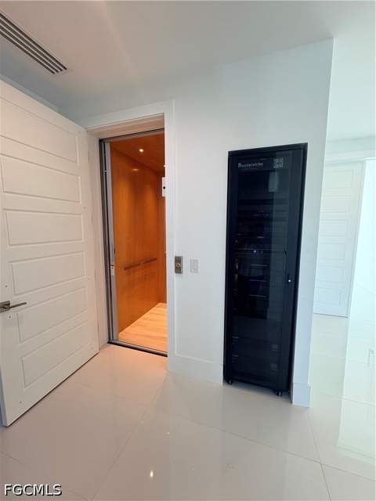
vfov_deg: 102.1
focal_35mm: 14
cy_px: 250
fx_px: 203
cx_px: 188
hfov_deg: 85.7
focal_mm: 2.22
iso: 125
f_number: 2.2
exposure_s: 1/120
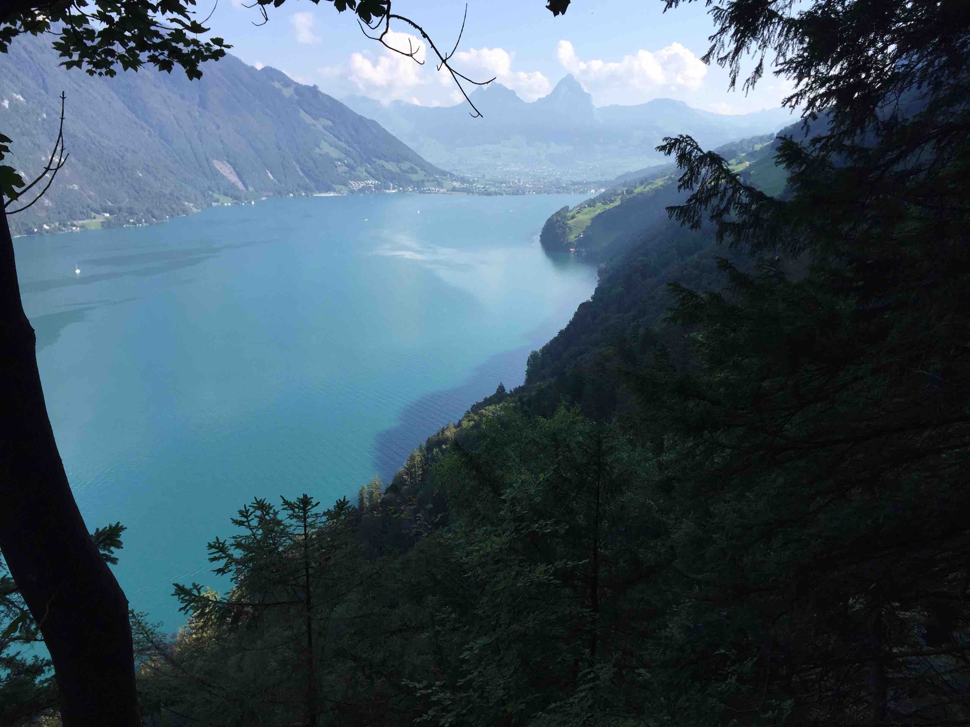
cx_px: 485
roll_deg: -1.9
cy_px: 364
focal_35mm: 29
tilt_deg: -15.3
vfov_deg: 48.2
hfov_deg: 61.7
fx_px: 813
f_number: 2.2
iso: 32
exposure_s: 1/1199
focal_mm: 4.15
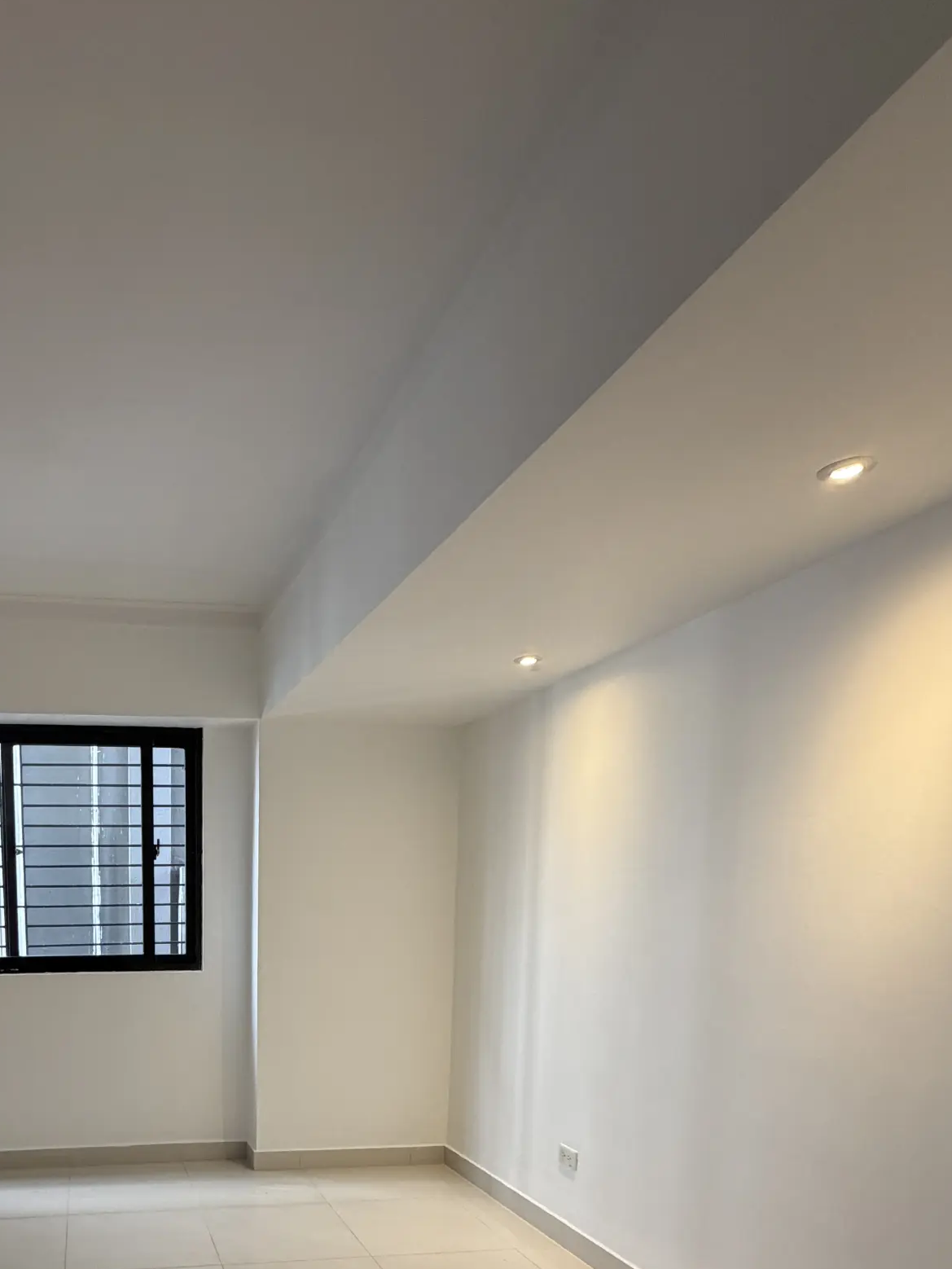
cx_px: 189
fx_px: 843
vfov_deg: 67.3
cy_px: 1008
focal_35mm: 23
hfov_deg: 54.8
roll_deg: -0.4
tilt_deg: -6.7
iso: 320
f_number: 2.2
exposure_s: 1/120
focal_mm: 2.22
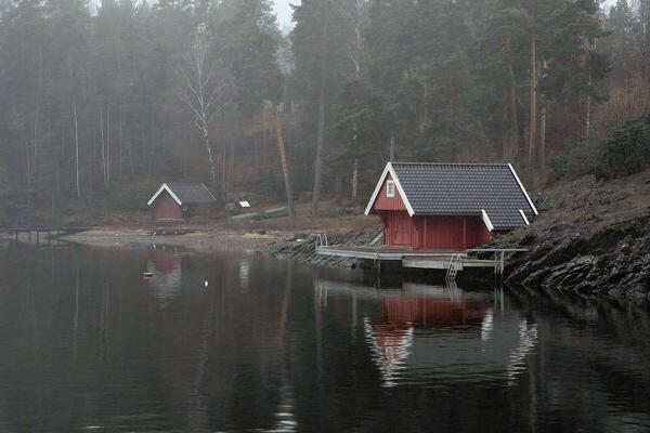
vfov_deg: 16.3
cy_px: 216
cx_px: 325
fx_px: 1517
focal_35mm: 84
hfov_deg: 24.2
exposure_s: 1/200
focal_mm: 56
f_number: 8
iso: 1600
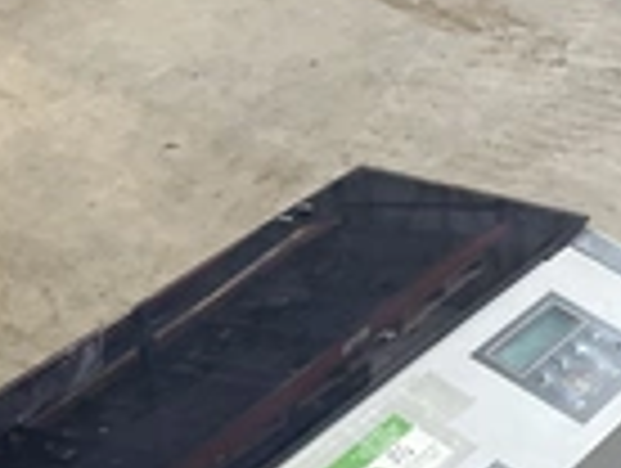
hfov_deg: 22.8
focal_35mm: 84
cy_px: 648
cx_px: 81
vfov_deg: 16.4
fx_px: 1510
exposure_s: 1/60
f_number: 1.8
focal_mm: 3
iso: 80
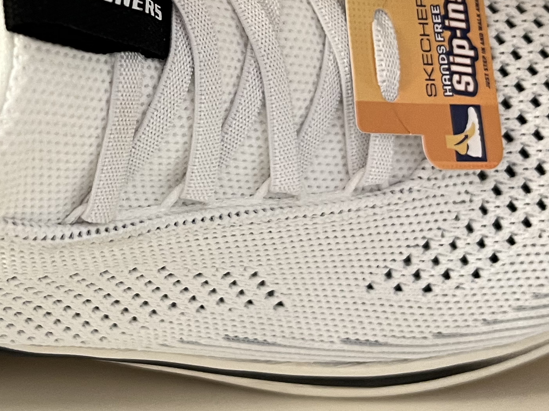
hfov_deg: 25.5
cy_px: 38
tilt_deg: -16.6
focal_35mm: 75
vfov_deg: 19.3
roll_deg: +0.2
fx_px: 1189
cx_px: 106
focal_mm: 5.7
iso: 200
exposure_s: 1/50
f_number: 1.5
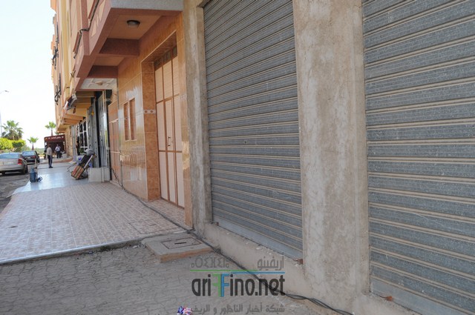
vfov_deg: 39.9
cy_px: 158
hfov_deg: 57.3
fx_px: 435
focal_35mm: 33
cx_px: 238
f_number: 8
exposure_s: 1/200
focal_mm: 22
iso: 200
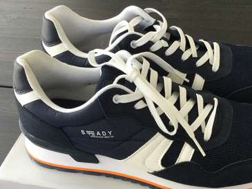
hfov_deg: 37.2
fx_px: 371
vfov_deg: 28.2
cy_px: 139
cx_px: 163
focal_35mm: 51
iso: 100
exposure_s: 1/33
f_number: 2.4
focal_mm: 3.3
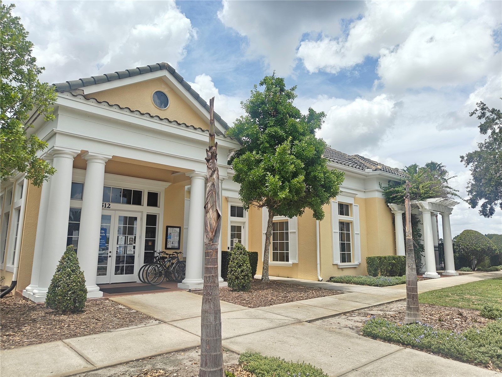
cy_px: 188
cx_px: 251
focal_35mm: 24
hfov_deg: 71.6
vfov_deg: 56.8
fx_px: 348
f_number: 1.8
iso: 64
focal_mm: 5.59
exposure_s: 1/3753
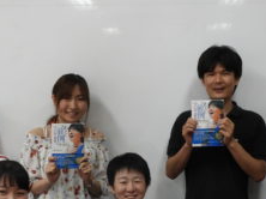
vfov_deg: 17.1
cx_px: 165
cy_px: 140
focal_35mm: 86
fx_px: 660
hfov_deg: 22.7
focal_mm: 5.4
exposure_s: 1/30
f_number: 3.5
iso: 125
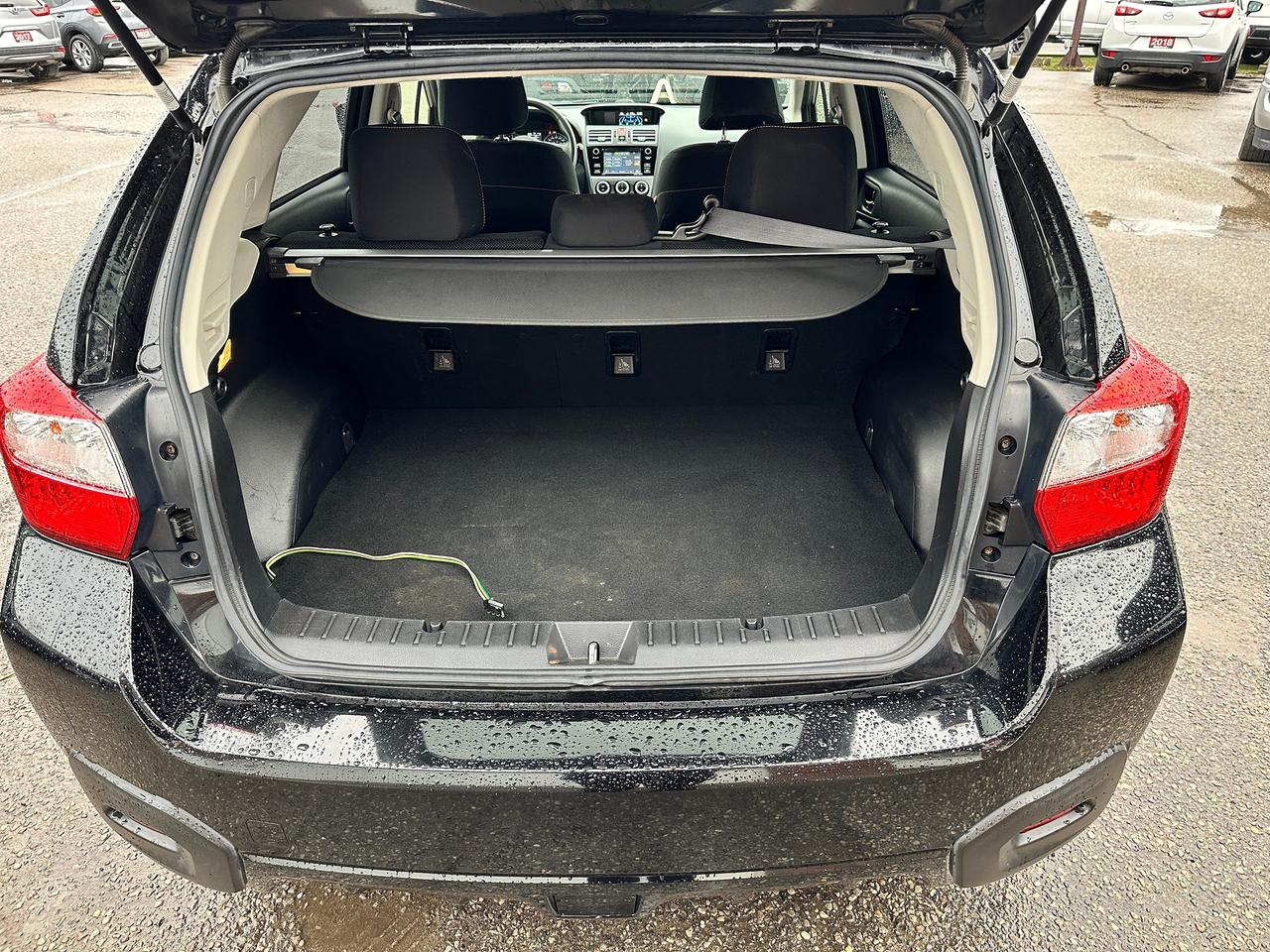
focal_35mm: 24
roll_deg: +0.1
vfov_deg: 56.8
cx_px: 635
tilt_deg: -29.8
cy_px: 476
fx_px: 881
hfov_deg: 71.6
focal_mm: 6.86
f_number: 1.78
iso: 250
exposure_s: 1/72
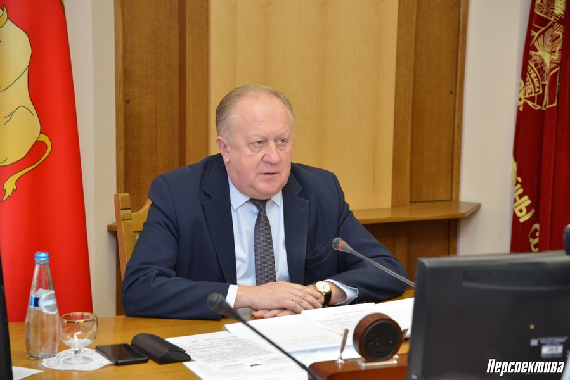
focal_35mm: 92
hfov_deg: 22.1
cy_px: 190
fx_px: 1457
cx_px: 285
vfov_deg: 14.9
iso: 3200
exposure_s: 1/125
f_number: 5
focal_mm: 92
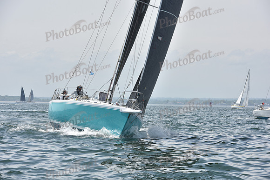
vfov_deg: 10.2
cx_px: 135
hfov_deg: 15.2
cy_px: 90
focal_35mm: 135
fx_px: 1013
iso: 200
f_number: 9
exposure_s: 1/800
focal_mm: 135
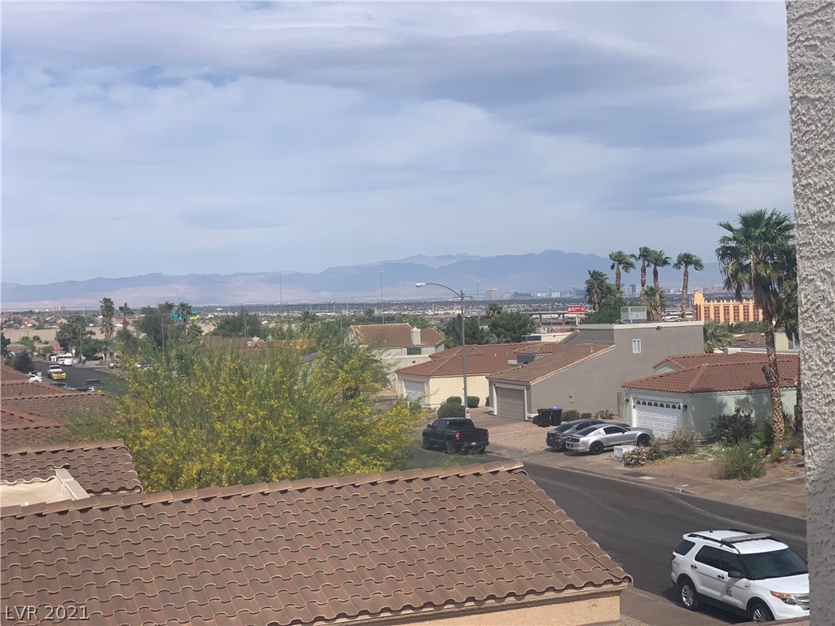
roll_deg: +1.2
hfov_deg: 36.8
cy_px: 313
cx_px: 418
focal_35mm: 52
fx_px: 1254
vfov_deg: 28.0
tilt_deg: -0.6
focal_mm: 6
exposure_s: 1/1776
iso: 16
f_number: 2.4
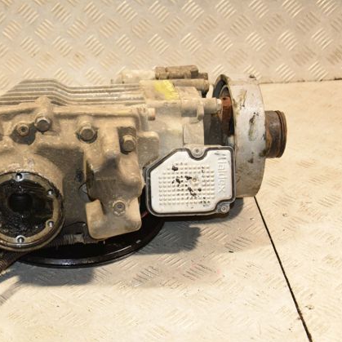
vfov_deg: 23.4
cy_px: 173
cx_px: 87
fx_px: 827
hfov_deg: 23.1
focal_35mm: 74
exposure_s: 1/160
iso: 800
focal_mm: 38
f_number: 5
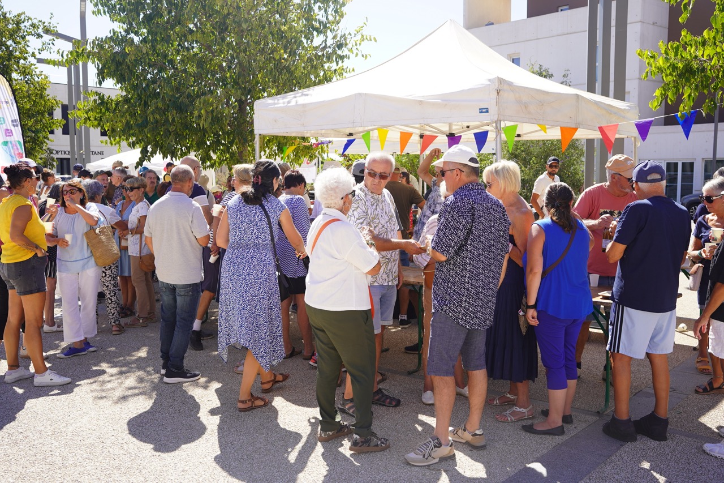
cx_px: 362
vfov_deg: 37.2
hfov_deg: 53.7
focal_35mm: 36
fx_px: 716
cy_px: 242
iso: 100
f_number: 5
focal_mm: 35.6
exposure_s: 1/250
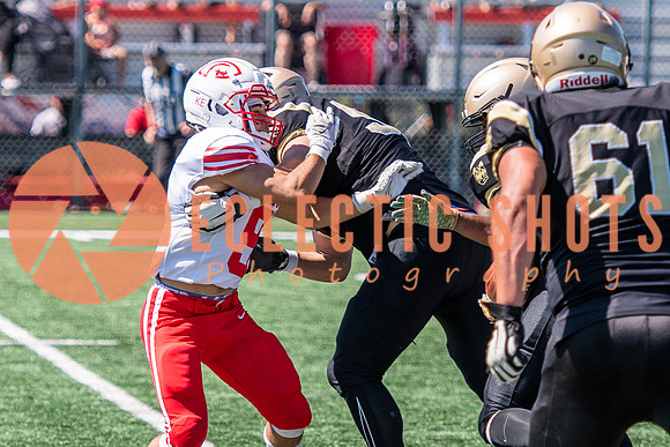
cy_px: 228
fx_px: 7049
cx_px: 310
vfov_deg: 3.6
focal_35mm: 379
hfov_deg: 5.4
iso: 160
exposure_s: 1/2000
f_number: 2.8
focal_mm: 125
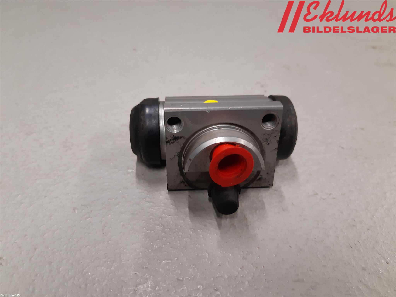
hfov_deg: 67.3
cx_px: 198
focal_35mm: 26
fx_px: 297
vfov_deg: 53.1
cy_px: 148
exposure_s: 1/50
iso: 125
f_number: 1.7
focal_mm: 3.93
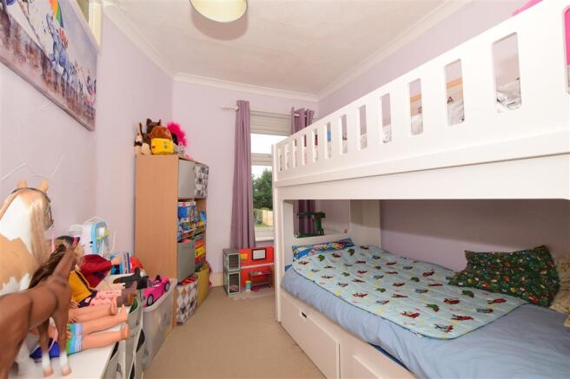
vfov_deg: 77.3
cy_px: 190
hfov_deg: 100.4
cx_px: 285
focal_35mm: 15
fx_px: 237
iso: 400
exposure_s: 1/25
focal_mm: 10
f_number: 7.1
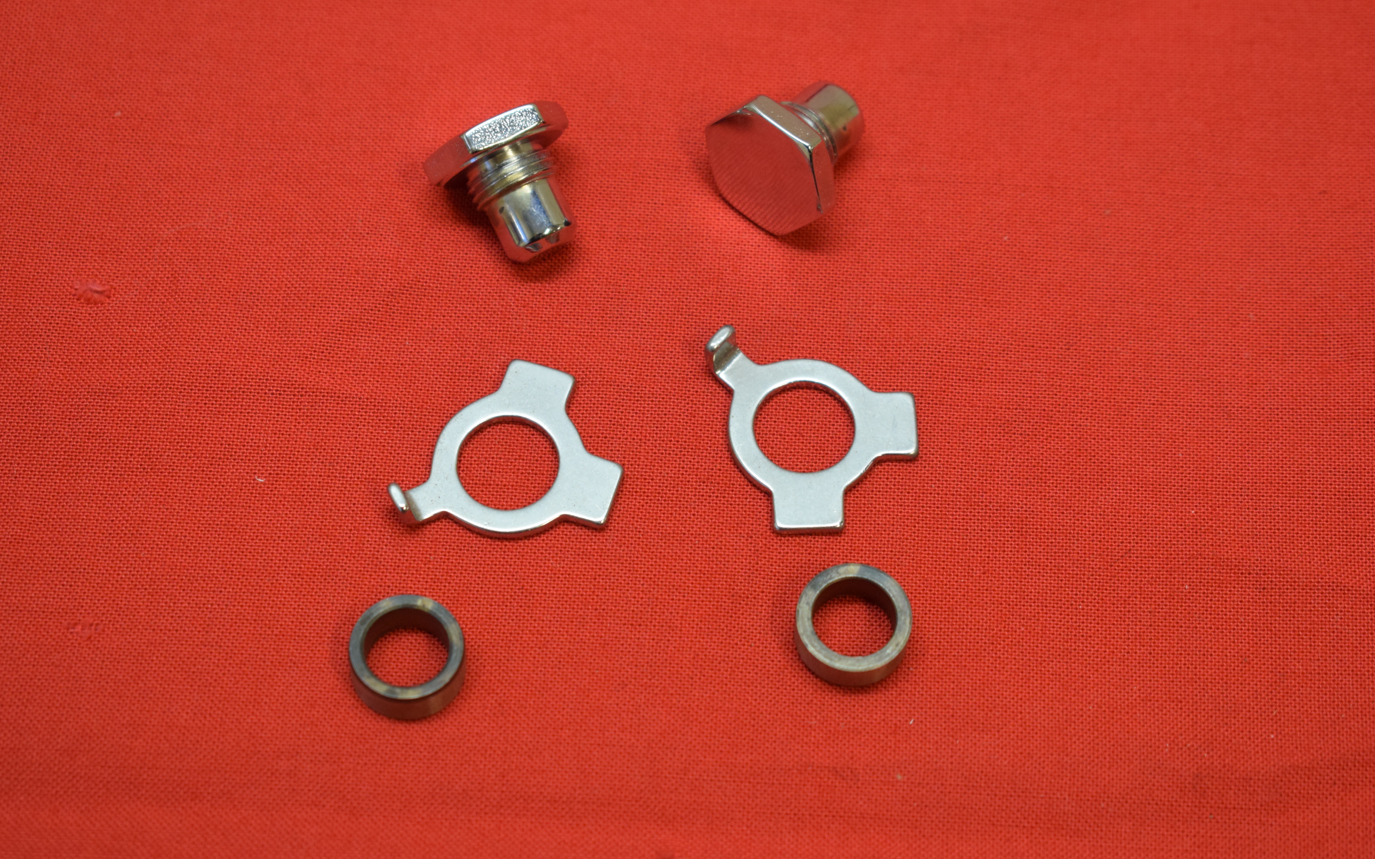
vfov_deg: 15.5
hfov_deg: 24.5
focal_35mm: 85
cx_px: 685
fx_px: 3167
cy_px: 436
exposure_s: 1/60
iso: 800
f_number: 5.6
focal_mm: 55
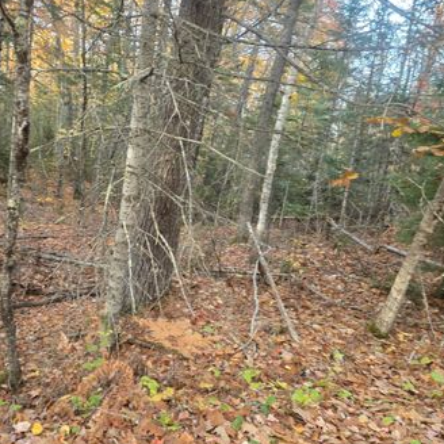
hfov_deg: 51.4
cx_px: 142
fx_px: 450
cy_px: 217
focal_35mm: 31
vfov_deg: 52.5
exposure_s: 1/120
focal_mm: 6.3
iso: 200
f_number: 1.7
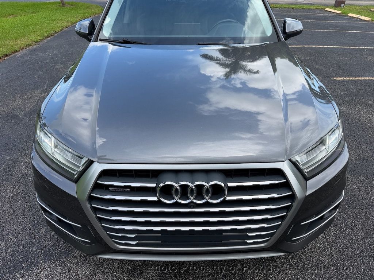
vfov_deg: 56.8
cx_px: 187
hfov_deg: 71.6
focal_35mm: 24
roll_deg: -0.1
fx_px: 259
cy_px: 140
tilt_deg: -32.0
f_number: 1.78
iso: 80
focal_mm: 6.76
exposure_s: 1/1437
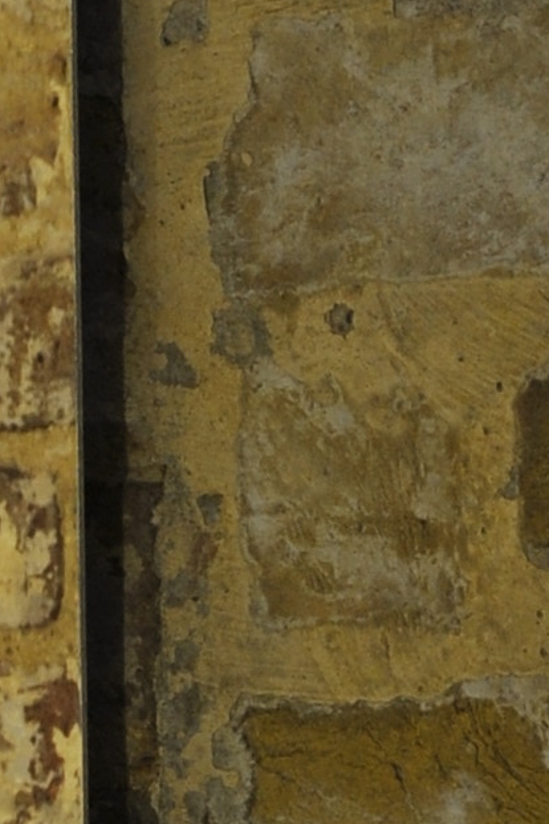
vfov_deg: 5.8
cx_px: 536
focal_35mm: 352
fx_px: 8051
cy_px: 750
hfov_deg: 3.9
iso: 200
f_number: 9
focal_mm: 34
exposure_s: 1/10
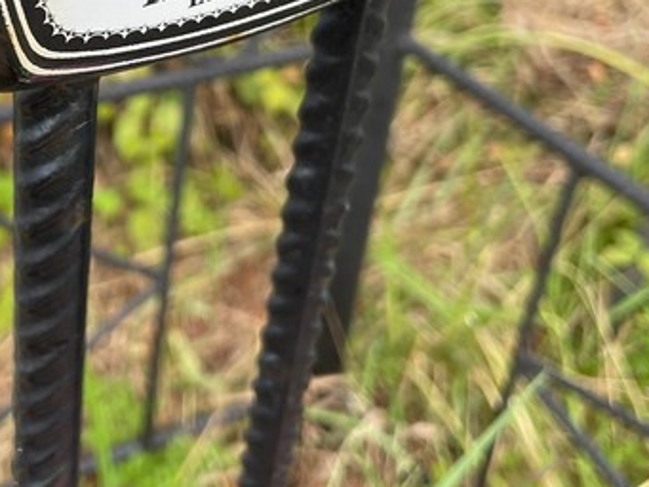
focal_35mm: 61
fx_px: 1144
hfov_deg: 30.9
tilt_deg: -30.6
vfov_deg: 23.5
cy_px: 61
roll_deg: +0.0
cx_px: 128
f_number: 1.6
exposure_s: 1/375
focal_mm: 4.2
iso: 32
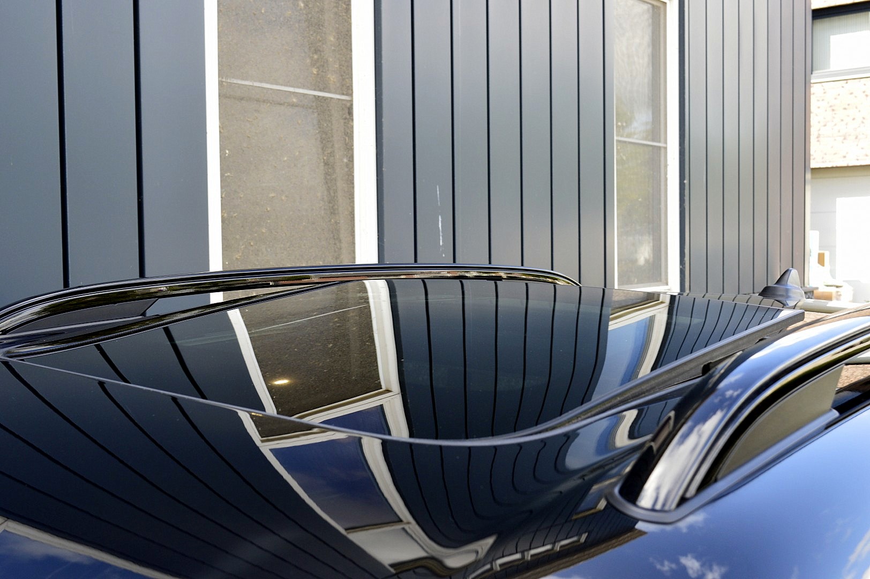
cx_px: 435
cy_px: 290
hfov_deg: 49.6
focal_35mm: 39
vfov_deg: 34.2
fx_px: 942
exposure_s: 1/100
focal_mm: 26
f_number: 9
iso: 400
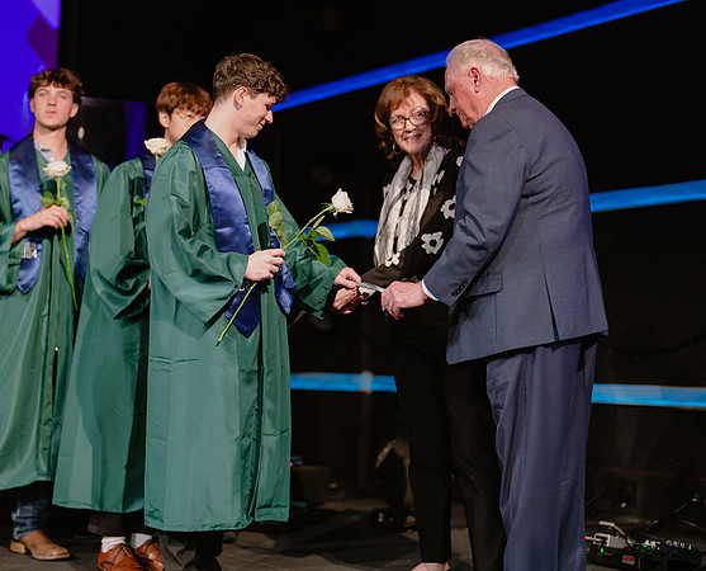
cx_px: 298
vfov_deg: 24.4
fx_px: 1319
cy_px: 257
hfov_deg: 29.9
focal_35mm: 63
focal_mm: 50
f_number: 1.2
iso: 640
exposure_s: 1/320
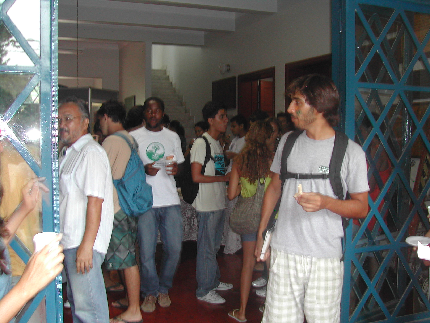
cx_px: 215
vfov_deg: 37.7
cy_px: 162
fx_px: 472
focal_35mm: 38
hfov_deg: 49.0
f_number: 2.8
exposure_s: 1/30
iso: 100
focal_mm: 8
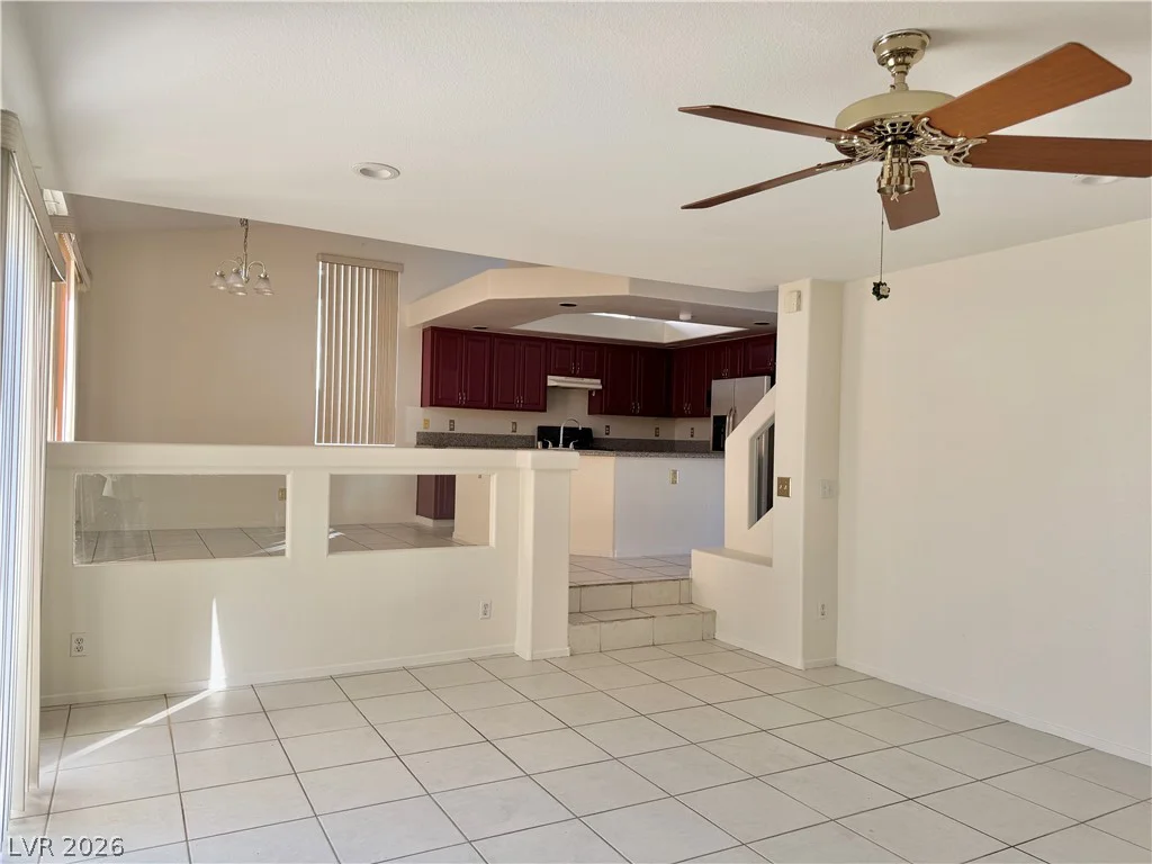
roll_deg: -1.6
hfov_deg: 71.6
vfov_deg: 56.8
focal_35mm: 24
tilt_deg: +0.7
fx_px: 799
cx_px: 576
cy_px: 432
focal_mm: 6.76
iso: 80
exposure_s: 1/220
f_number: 1.78
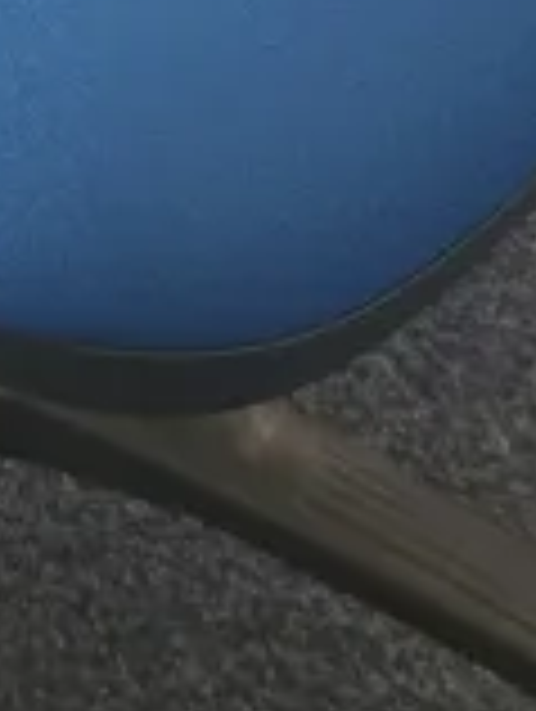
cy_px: -407
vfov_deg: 12.0
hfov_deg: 9.4
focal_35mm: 155
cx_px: -230
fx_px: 3191
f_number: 1.7
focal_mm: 6.3
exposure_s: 1/50
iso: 500
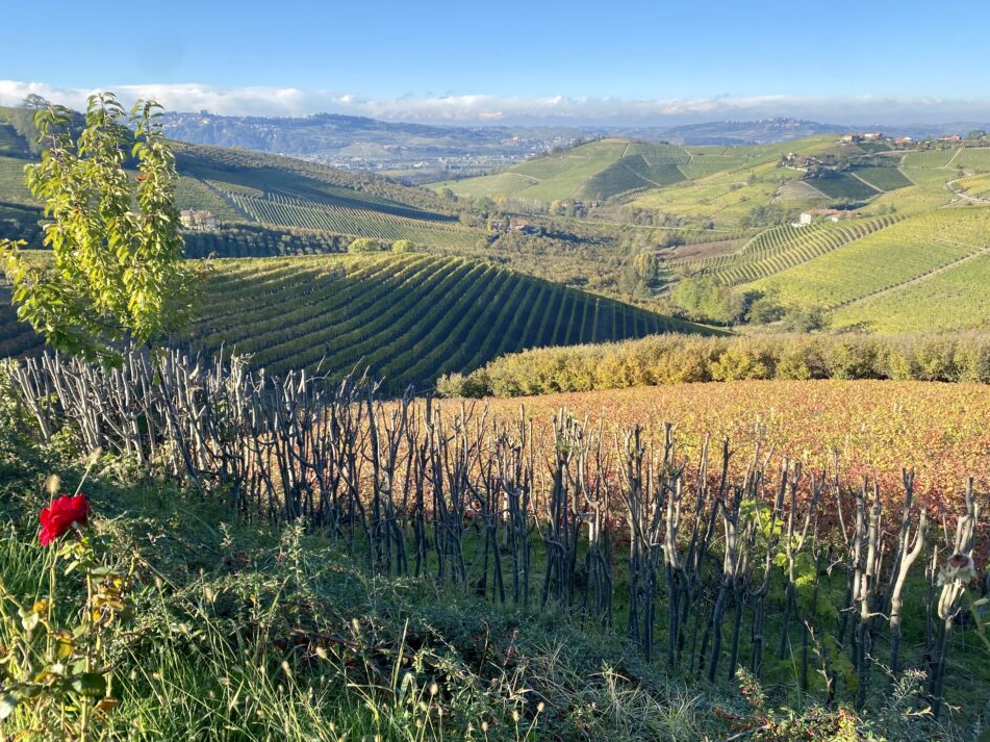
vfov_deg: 49.7
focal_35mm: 28
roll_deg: -0.4
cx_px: 502
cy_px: 381
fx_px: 801
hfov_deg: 63.4
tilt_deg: -16.8
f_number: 1.8
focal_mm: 4.25
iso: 32
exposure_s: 1/616
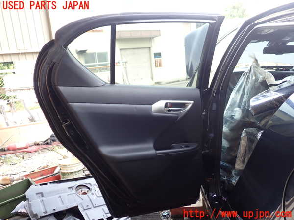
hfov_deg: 60.0
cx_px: 147
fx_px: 255
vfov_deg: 46.8
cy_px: 110
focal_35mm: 30
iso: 100
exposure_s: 1/60
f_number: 2.3
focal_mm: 5.4
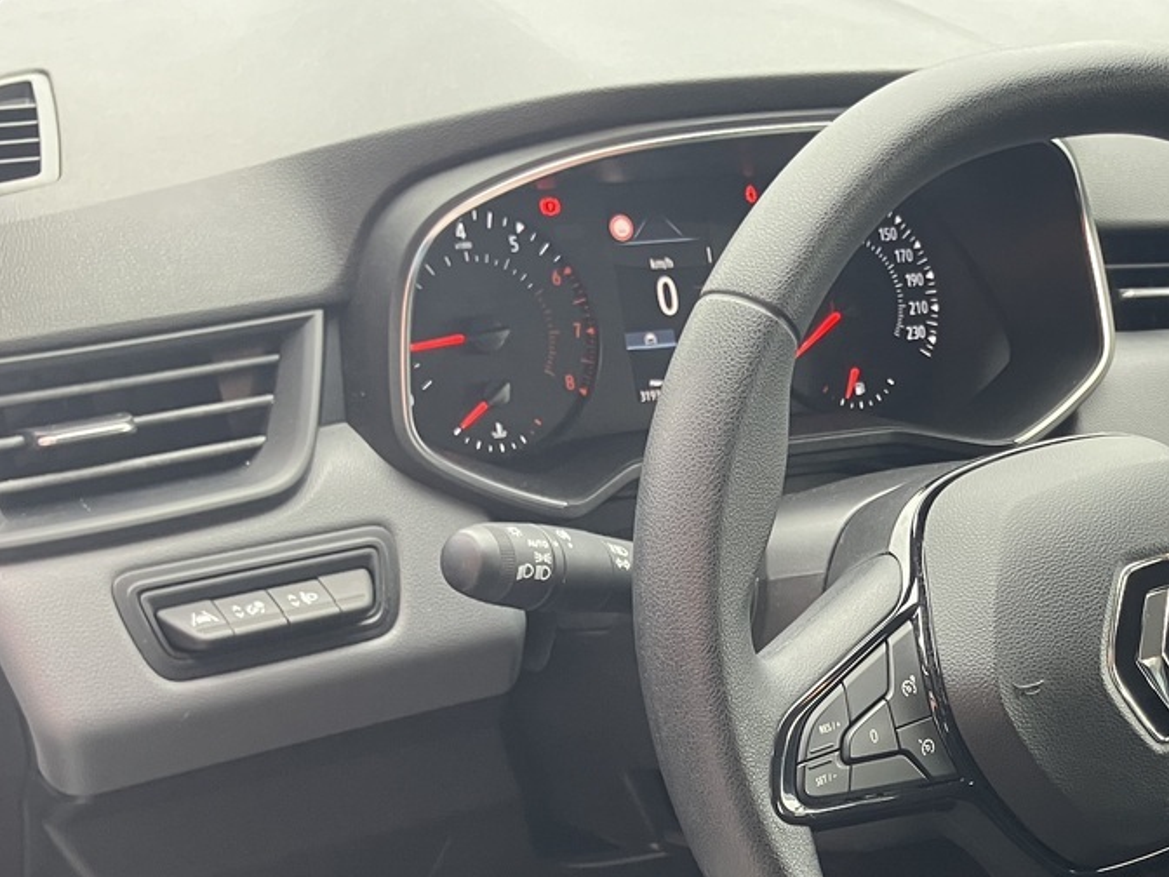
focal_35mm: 60
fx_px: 2026
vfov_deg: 23.4
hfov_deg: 30.9
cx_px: 1016
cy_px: 870
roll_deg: -7.7
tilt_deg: -33.1
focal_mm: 3.99
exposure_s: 1/99
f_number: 1.8
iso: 80
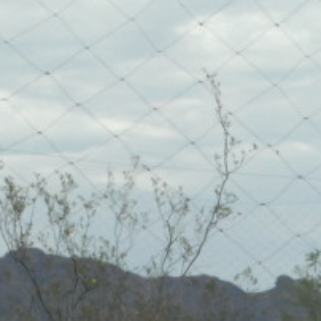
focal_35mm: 355
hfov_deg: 4.9
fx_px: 3724
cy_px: 408
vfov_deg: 4.9
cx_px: 373
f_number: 14
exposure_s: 1/800
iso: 1600
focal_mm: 70
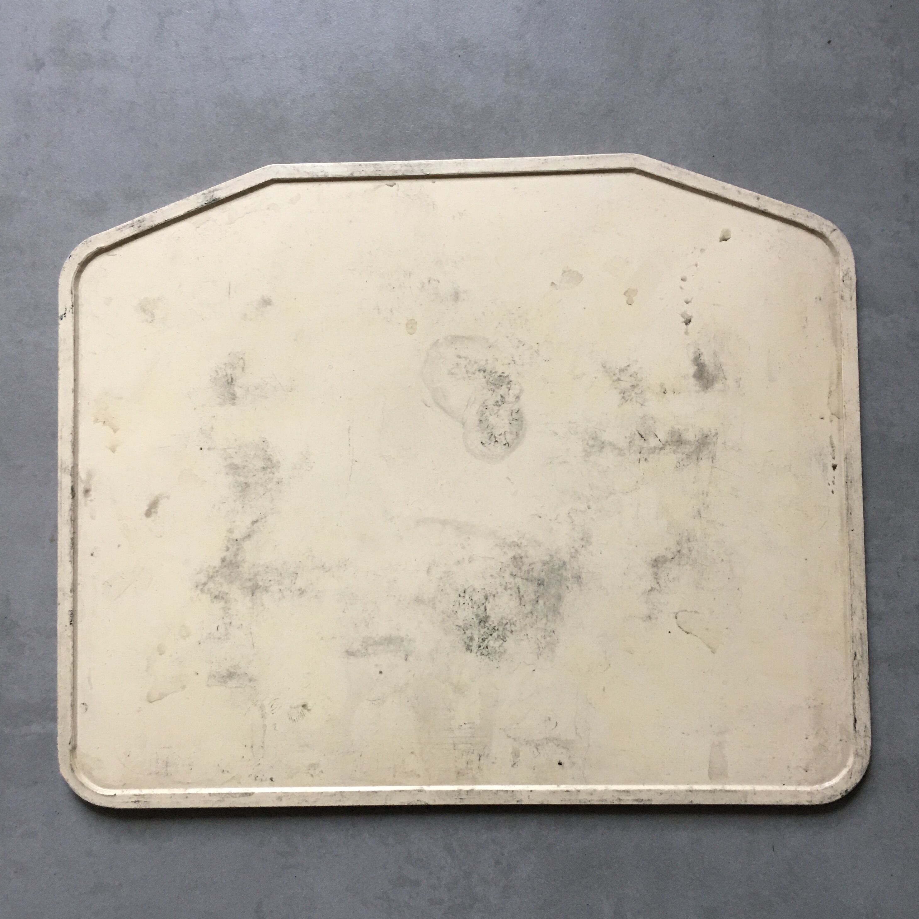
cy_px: 491
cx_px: 467
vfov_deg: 47.2
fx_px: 1051
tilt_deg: -85.9
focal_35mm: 35
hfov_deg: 47.2
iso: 64
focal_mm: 4.15
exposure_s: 1/17
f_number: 2.2
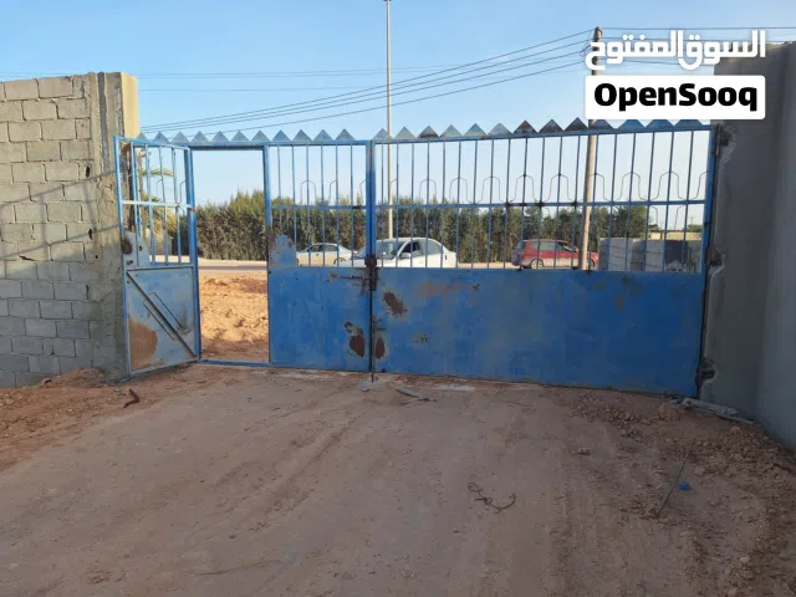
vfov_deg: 58.9
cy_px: 298
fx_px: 529
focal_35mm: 23
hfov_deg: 73.9
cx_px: 398
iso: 40
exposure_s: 1/1258
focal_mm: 5.54
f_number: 1.8
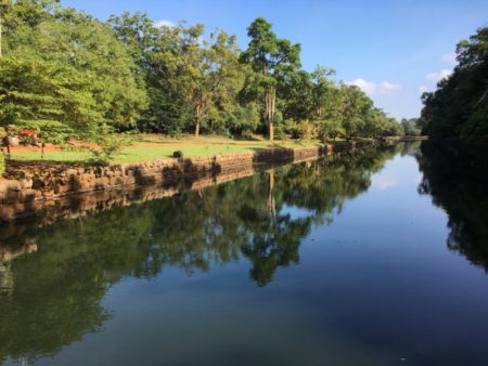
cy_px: 183
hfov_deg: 61.6
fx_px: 409
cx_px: 244
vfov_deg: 48.3
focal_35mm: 29
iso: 25
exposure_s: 1/625
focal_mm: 4.15
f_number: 2.2
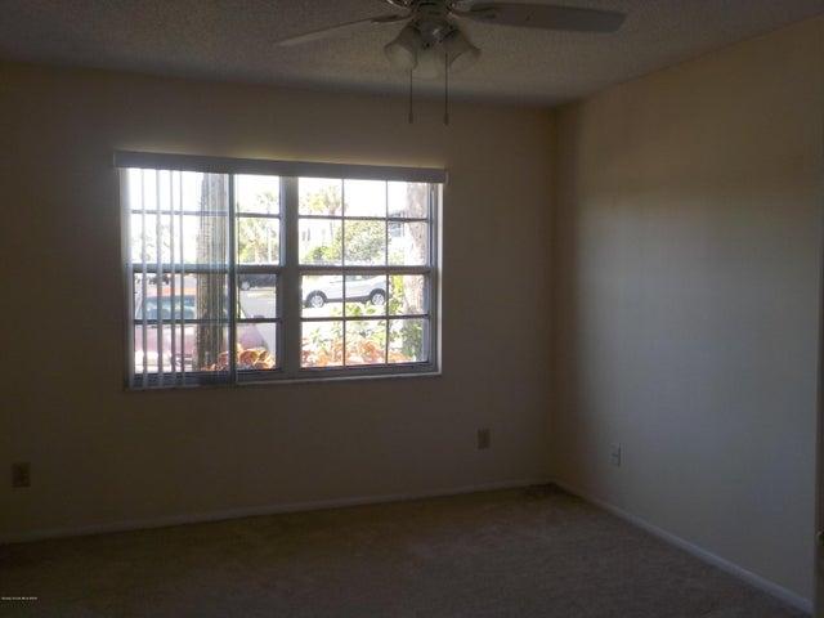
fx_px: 714
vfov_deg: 46.8
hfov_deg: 60.0
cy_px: 309
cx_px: 412
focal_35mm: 30
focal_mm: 4.1
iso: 125
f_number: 3.3
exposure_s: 1/80
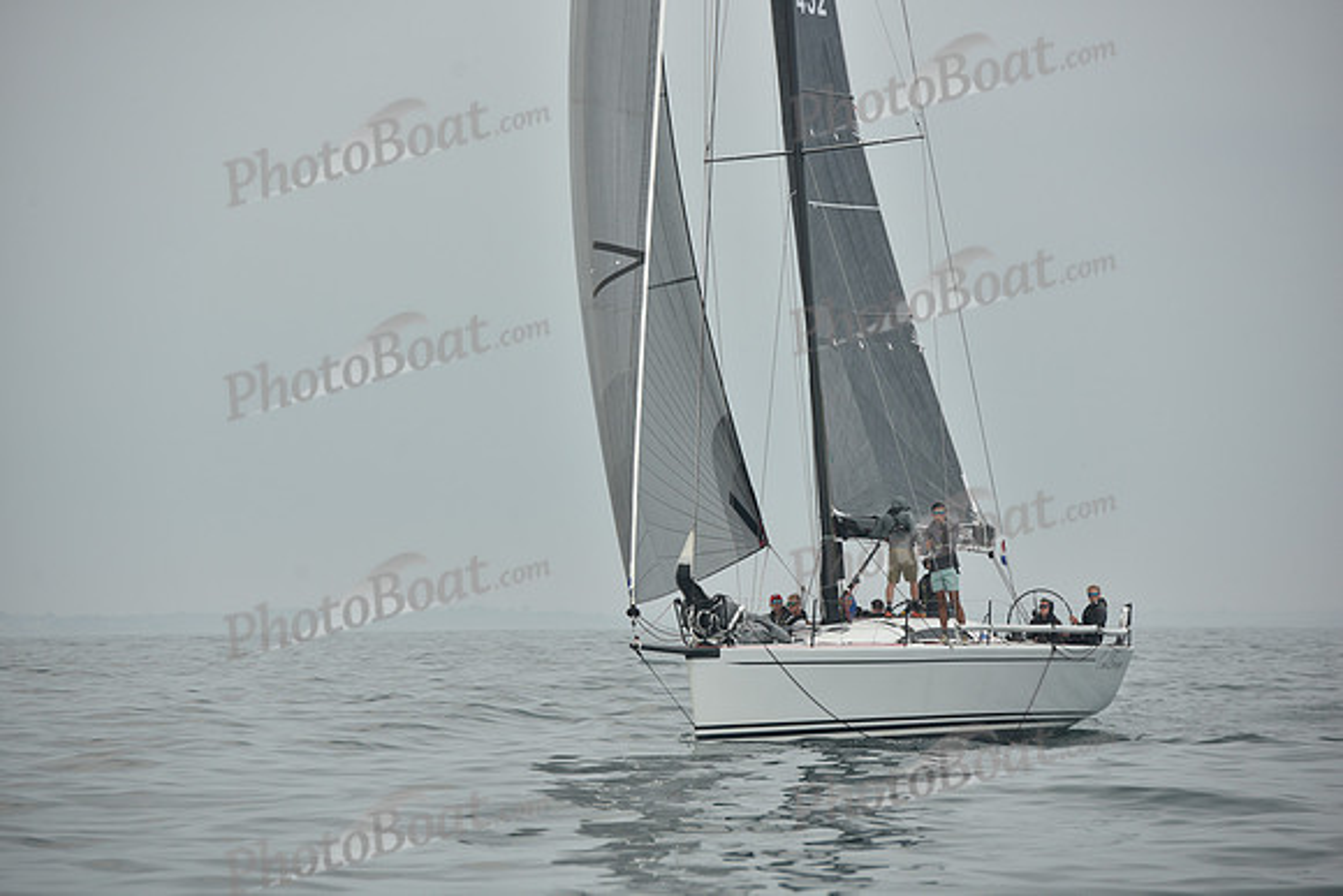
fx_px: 7463
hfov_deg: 10.3
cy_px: 448
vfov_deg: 6.9
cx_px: 672
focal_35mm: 200
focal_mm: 200
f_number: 6.3
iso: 250
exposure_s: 1/640
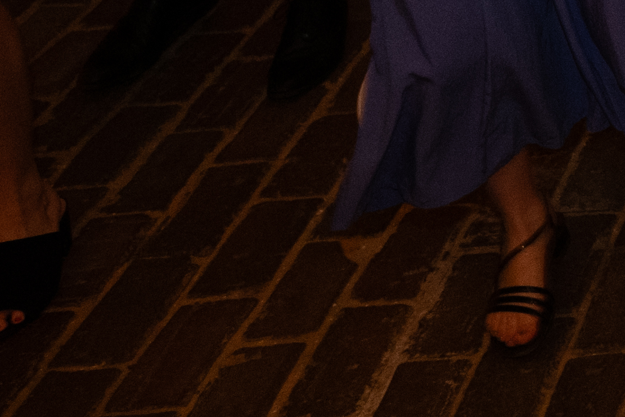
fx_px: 1806
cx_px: 1354
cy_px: -546
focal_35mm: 104
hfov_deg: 14.9
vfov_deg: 11.2
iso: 1000
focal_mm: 14
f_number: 3.2
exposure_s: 1/80
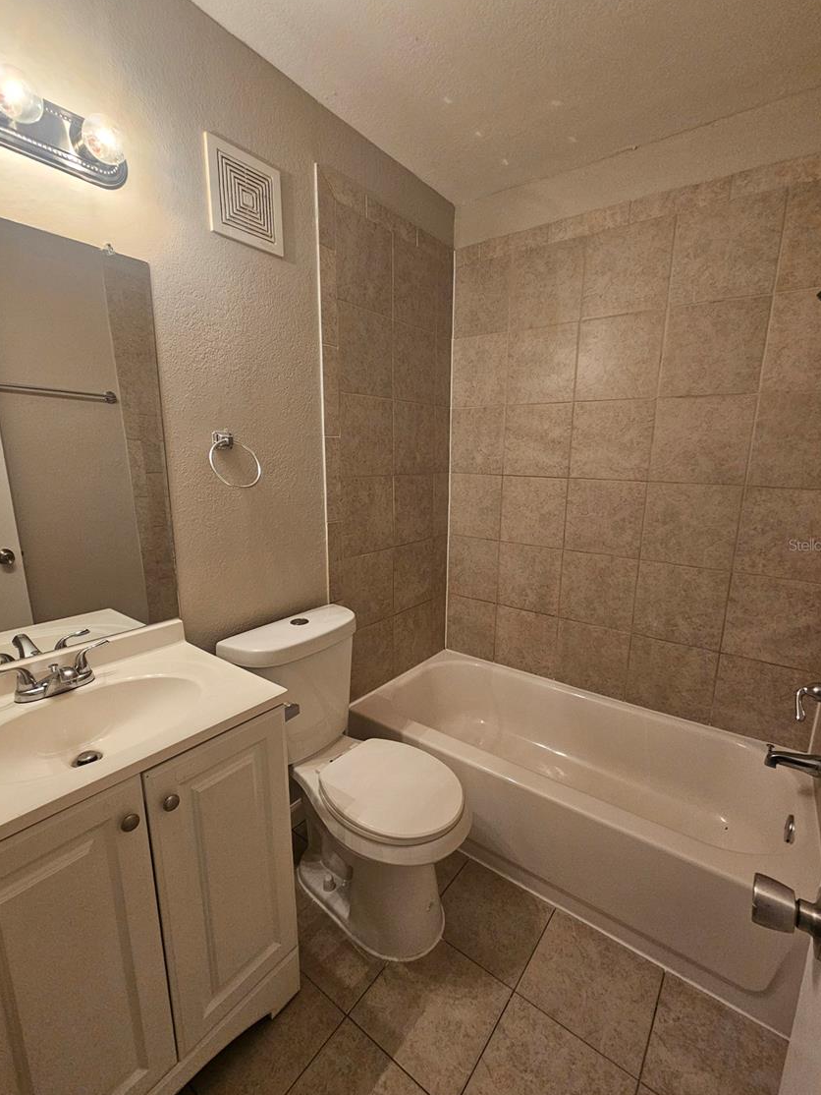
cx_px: 416
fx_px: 443
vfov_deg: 102.0
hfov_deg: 85.7
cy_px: 545
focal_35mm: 14
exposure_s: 1/60
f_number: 2.2
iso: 320
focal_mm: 2.2
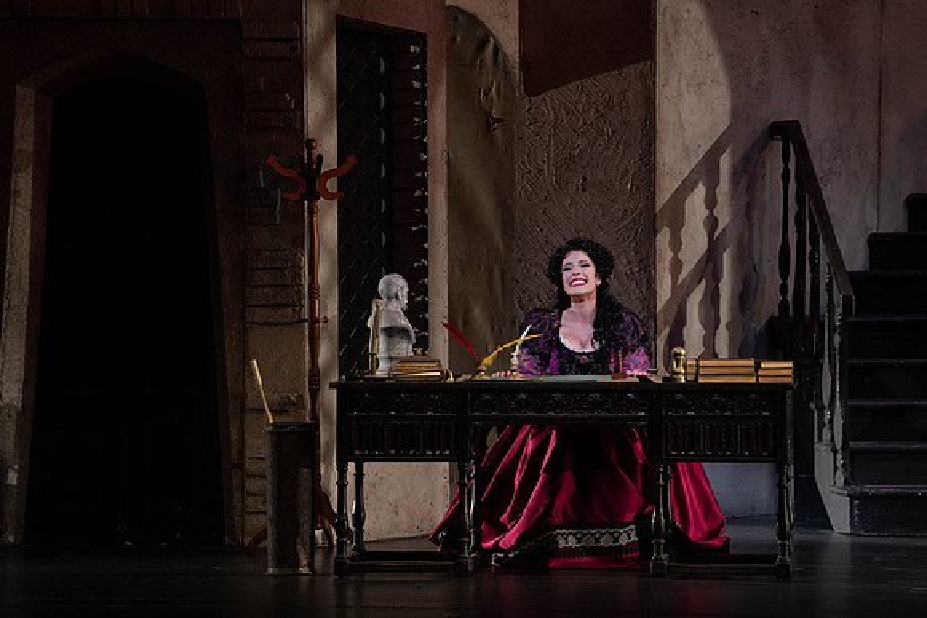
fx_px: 5151
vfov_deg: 6.9
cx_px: 464
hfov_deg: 10.3
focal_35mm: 200
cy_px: 309
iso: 3200
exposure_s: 1/250
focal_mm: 200
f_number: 7.1
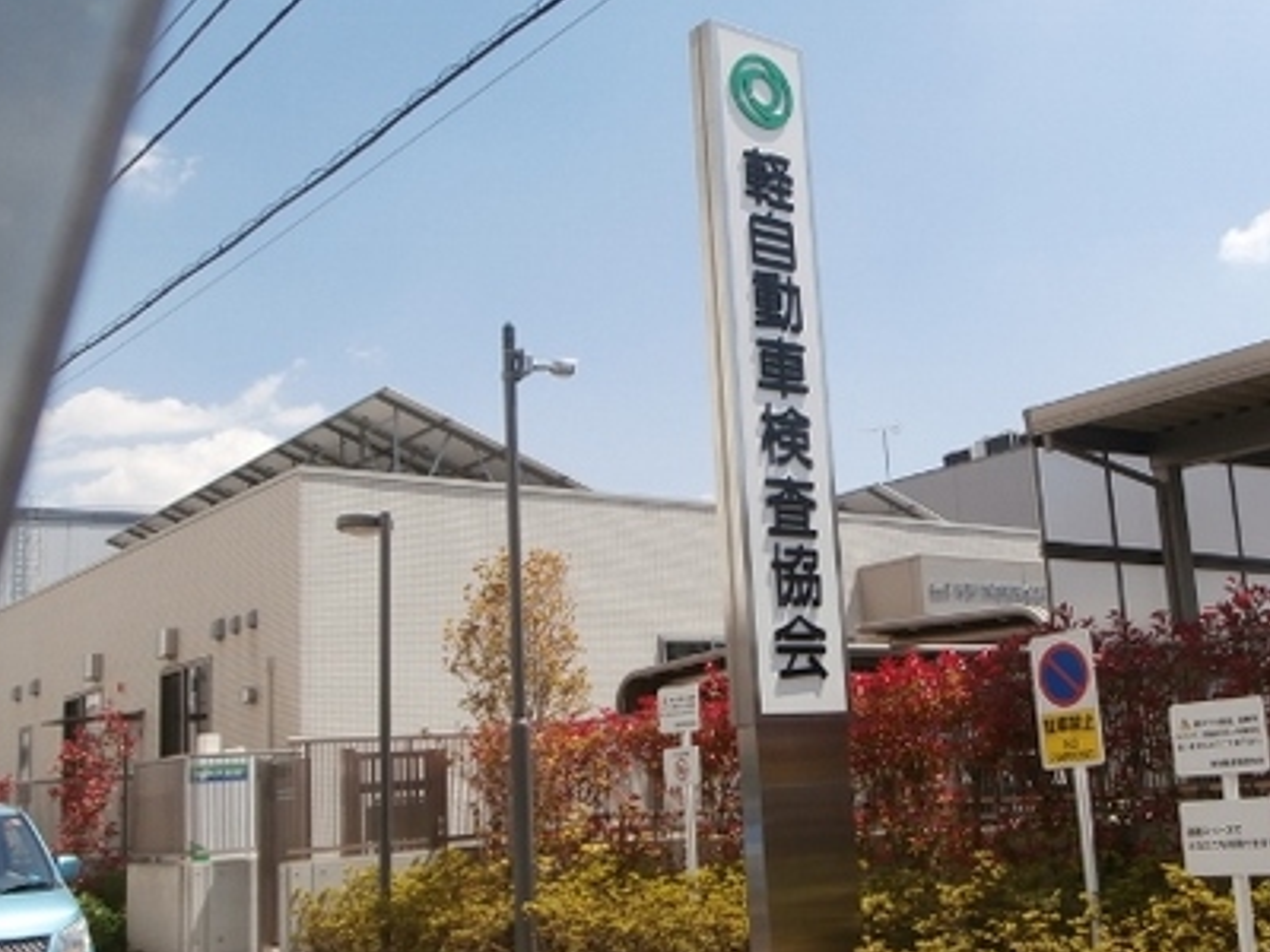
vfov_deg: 34.3
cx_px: 794
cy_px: 438
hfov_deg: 44.4
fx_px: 1541
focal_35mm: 42
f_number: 3.5
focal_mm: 5.36
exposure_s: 1/1000
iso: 100
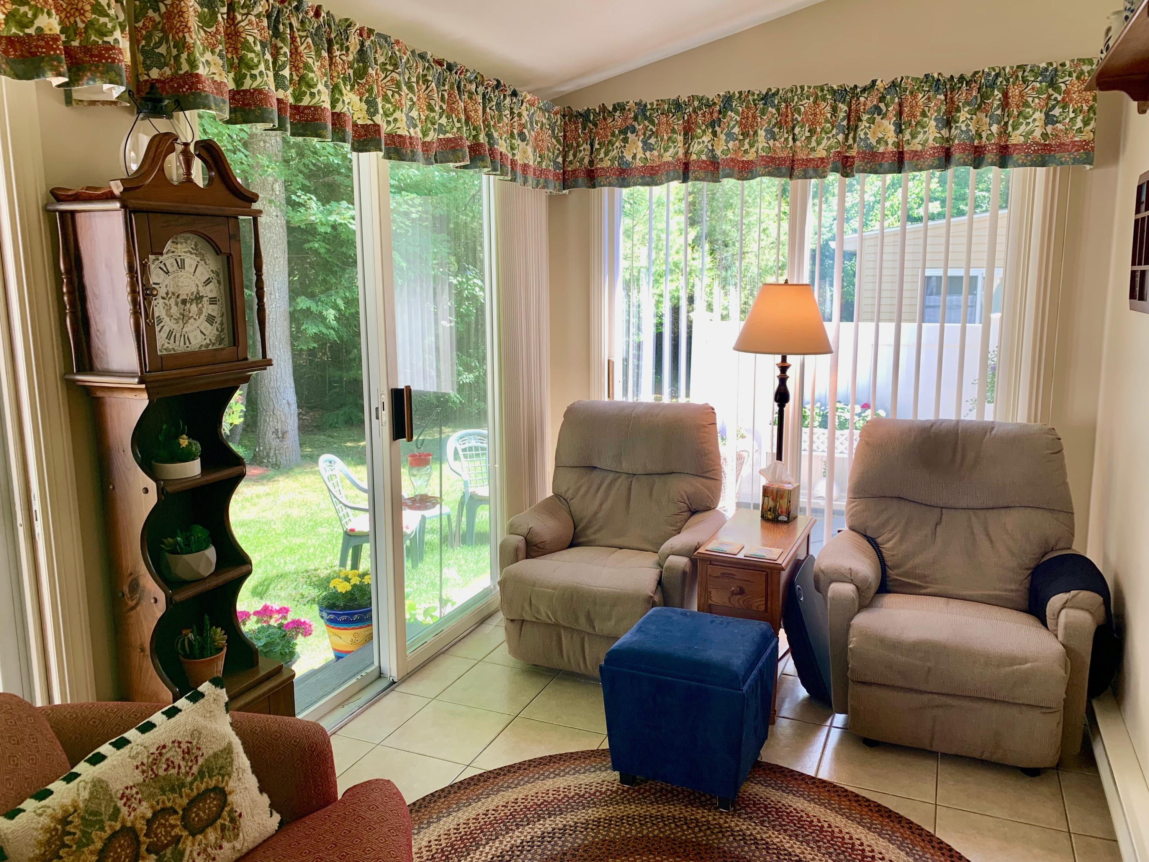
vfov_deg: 53.1
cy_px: 431
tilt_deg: -8.5
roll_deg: -0.5
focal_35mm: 26
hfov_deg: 67.3
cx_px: 574
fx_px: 863
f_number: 1.8
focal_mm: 4.25
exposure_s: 1/120
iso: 25
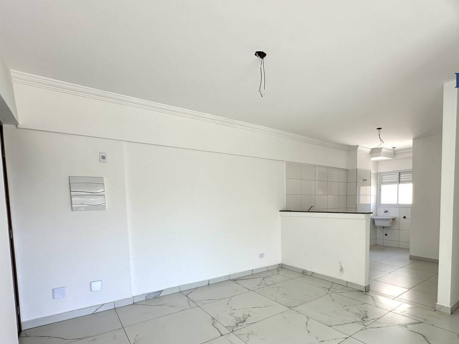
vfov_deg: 67.4
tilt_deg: -2.7
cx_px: 273
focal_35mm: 19
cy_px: 220
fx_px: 252
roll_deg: -0.2
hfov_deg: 83.7
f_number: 2.2
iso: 40
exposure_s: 1/99
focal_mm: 2.22
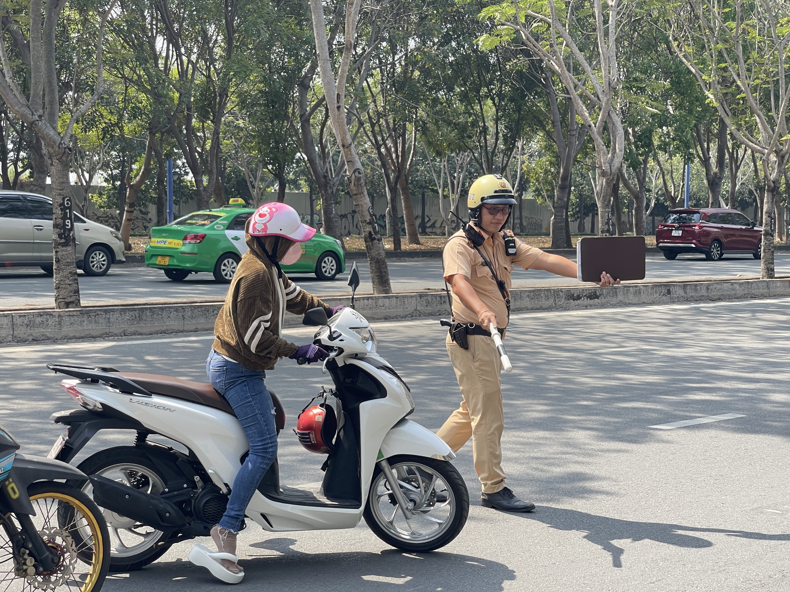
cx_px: 395
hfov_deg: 30.3
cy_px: 296
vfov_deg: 22.9
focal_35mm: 64
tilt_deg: -3.7
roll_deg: -0.4
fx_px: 1461
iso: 20
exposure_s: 1/299
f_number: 2.2
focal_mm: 7.5
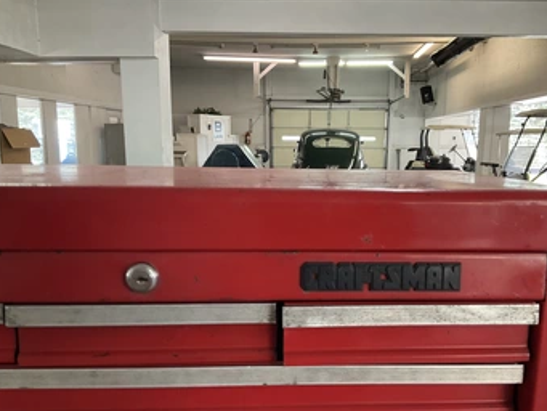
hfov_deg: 53.8
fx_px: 537
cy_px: 238
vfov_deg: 41.7
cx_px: 310
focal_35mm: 34
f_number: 1.8
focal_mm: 3
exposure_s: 1/60
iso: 125
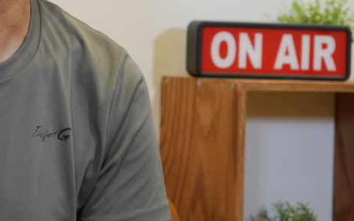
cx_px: -10
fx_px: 1495
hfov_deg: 13.3
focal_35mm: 155
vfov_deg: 8.4
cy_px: 0
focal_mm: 59
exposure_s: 1/100
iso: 1250
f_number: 6.3
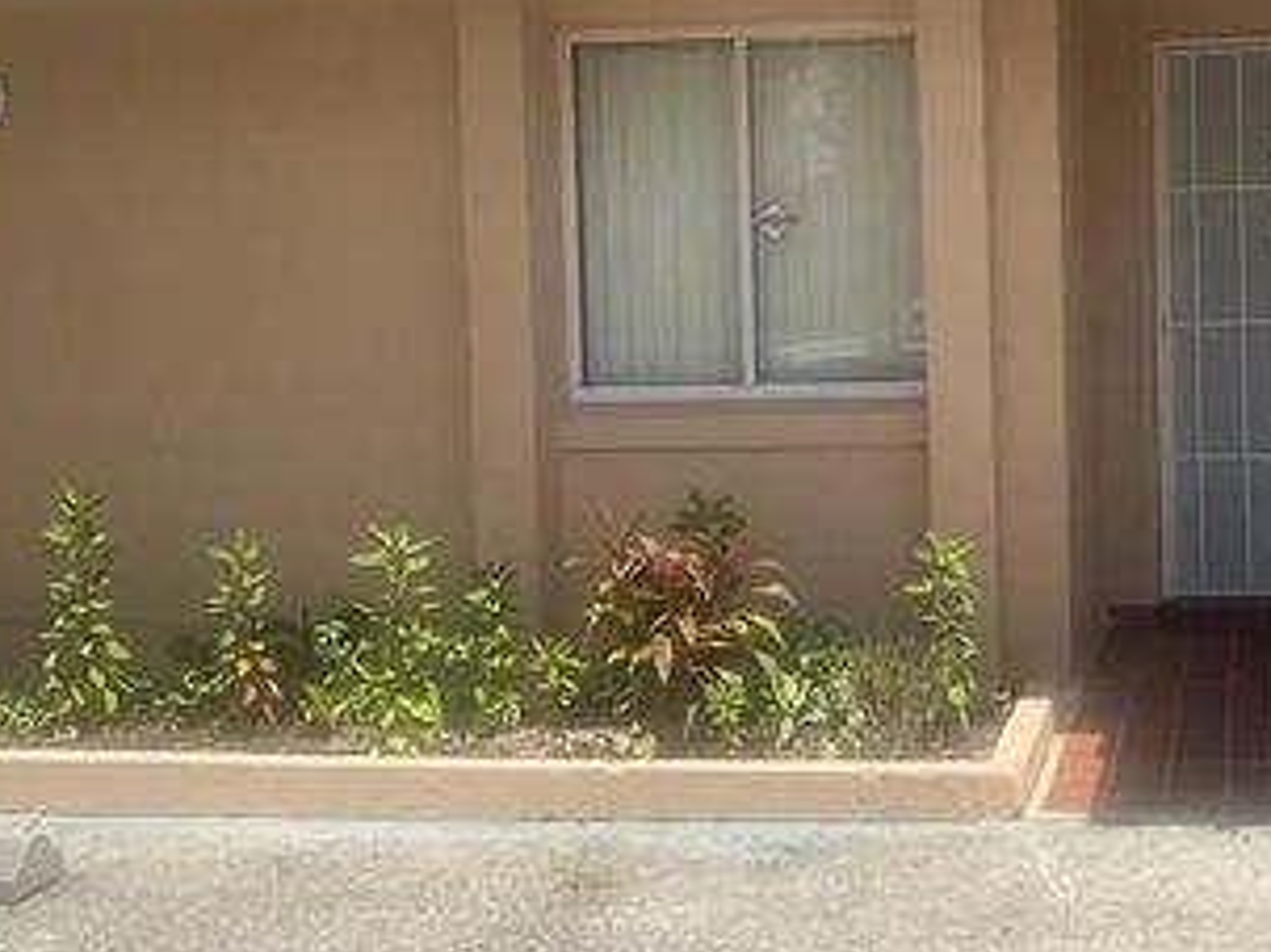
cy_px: 361
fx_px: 2019
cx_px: 1019
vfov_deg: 26.5
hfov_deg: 33.9
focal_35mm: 55
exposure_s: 1/2967
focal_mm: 4.25
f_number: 1.8
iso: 32
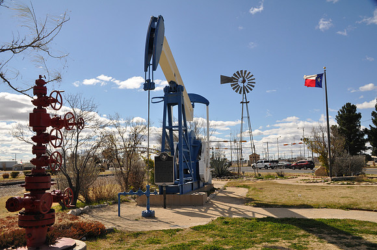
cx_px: 188
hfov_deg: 57.3
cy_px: 125
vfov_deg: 39.9
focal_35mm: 33
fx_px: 345
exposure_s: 1/160
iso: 200
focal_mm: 22
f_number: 13
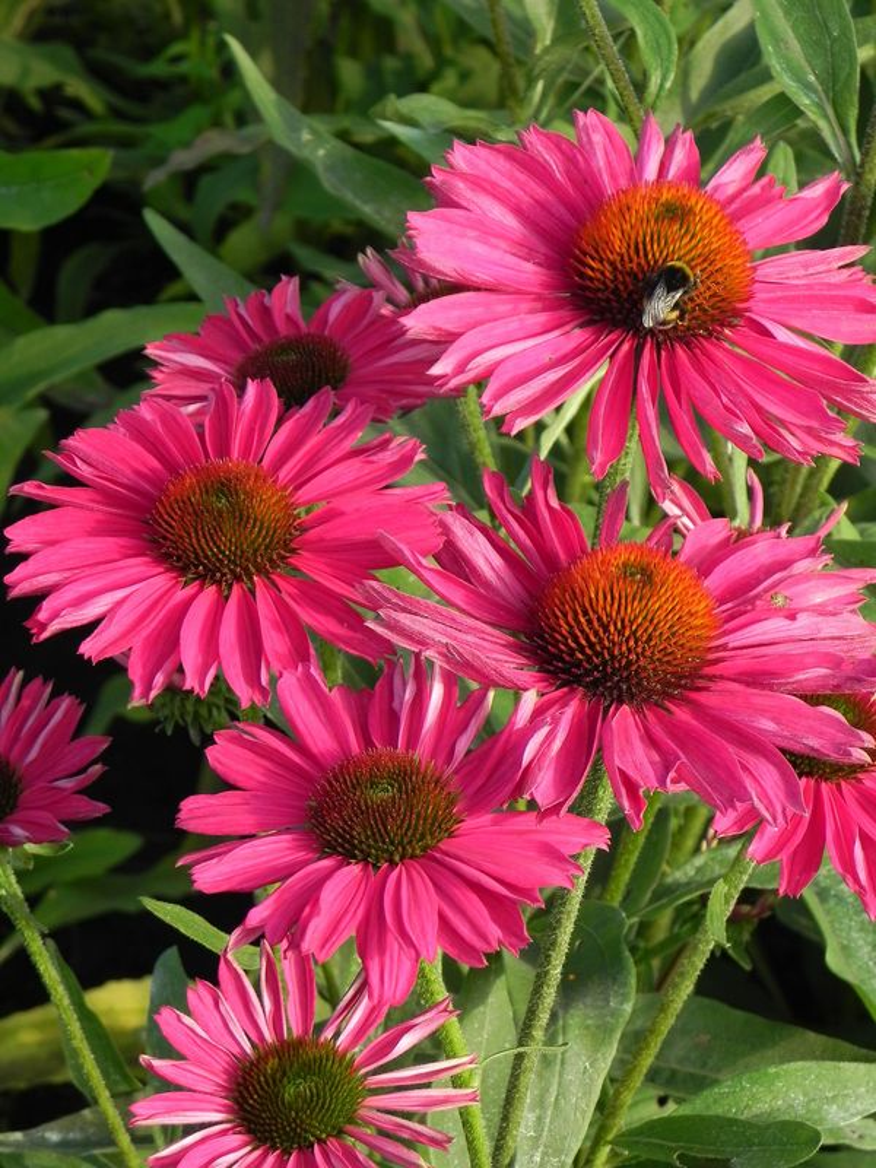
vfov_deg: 20.7
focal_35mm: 95
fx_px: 3205
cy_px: 584
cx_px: 438
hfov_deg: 15.6
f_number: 4.5
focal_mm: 16.9
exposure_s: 1/320
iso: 160
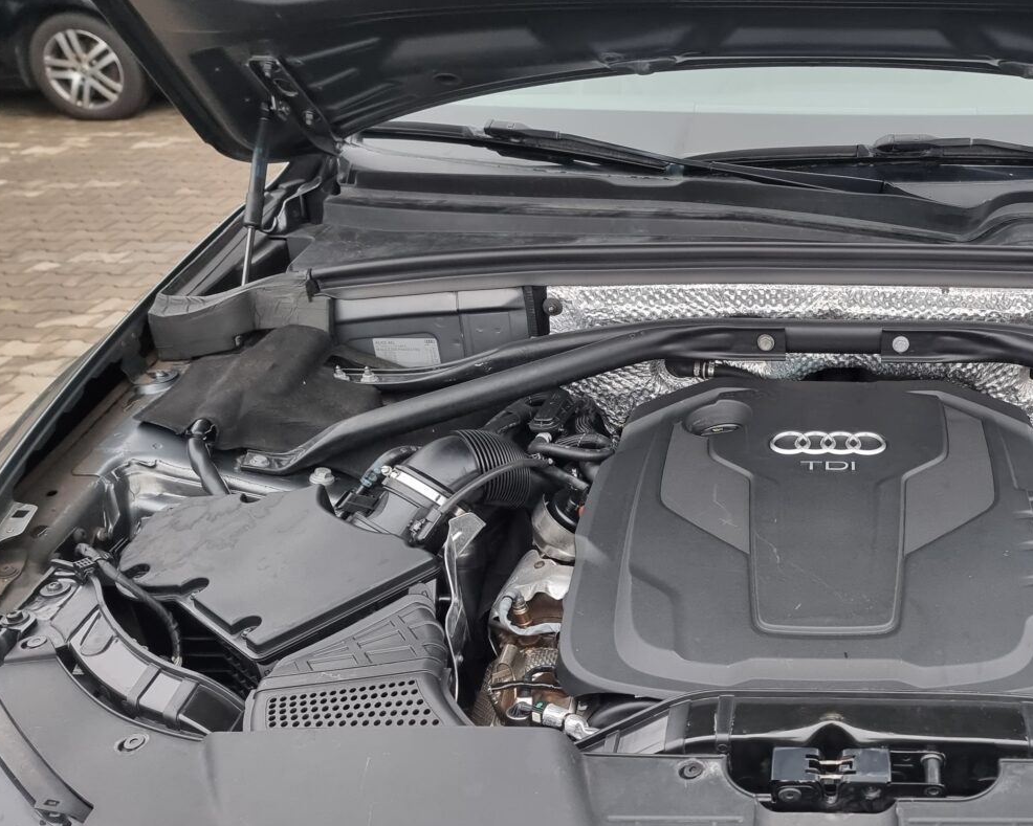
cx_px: 827
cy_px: 475
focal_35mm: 38
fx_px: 1162
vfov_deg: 39.1
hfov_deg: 45.5
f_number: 1.8
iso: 125
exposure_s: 1/100
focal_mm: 6.7
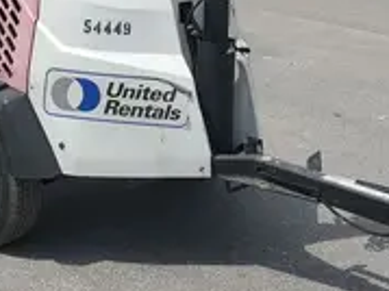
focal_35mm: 80
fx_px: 898
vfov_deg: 17.8
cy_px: -29
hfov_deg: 24.4
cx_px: 209
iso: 50
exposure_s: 1/2944
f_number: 2.4
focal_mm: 4.3
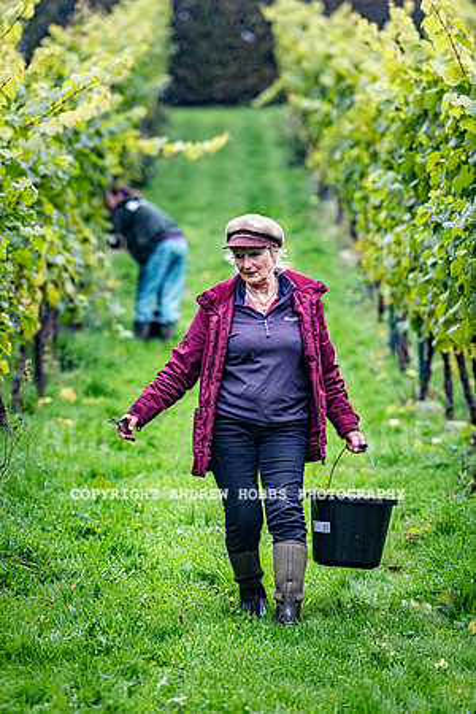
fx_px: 3966
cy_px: 357
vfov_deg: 10.3
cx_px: 238
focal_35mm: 200
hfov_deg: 6.9
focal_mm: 200
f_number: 4
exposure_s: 1/500
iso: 560
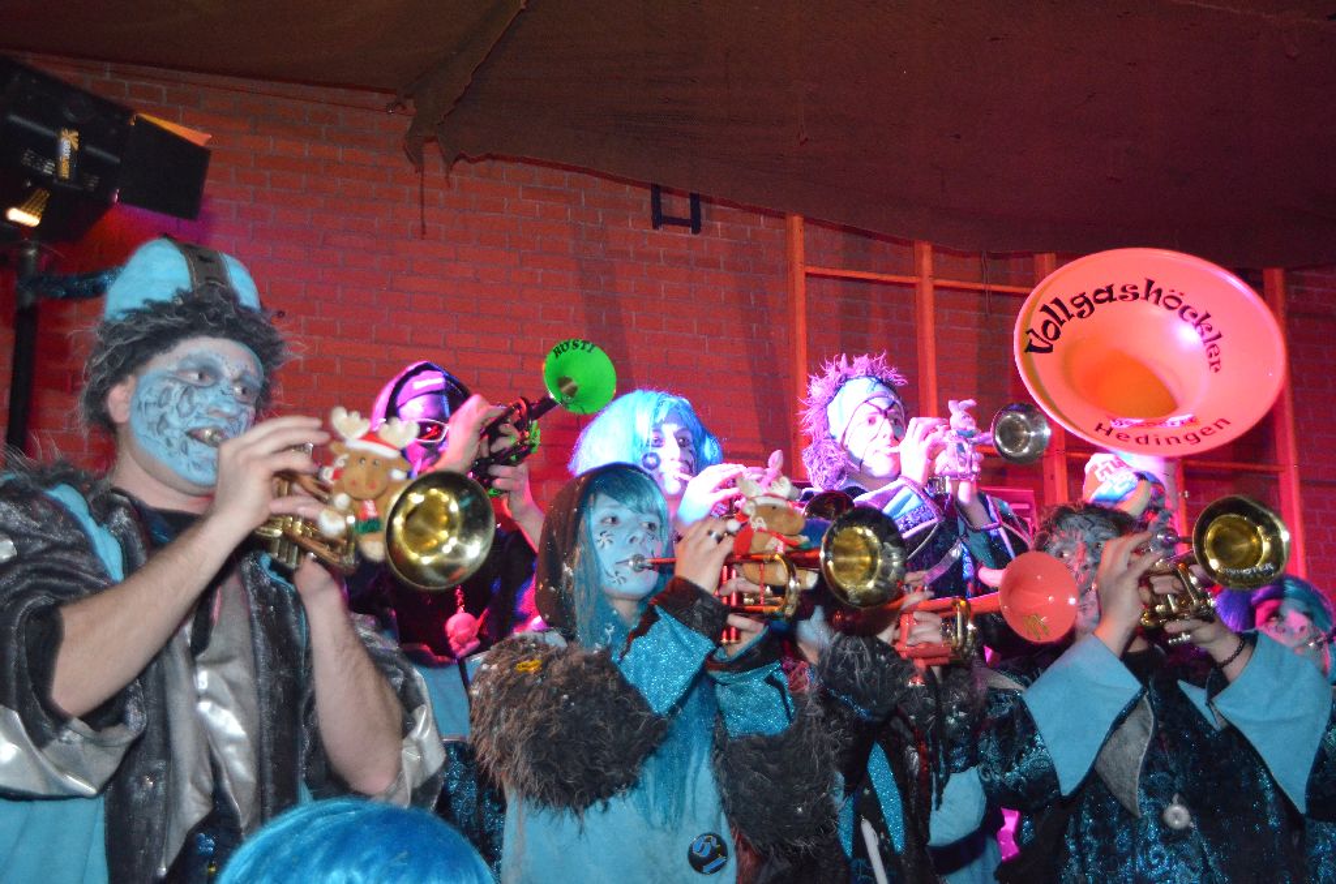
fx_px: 1777
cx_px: 668
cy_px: 442
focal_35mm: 48
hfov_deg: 41.2
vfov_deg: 27.9
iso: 3200
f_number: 4.2
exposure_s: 1/60
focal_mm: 32
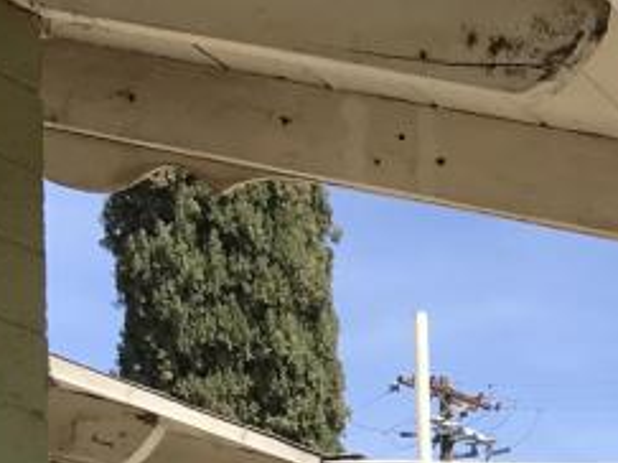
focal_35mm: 118
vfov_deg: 11.7
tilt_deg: +2.5
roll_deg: +1.0
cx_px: 903
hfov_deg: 15.5
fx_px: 2106
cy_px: 791
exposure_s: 1/1520
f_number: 1.8
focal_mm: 3.99
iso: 20
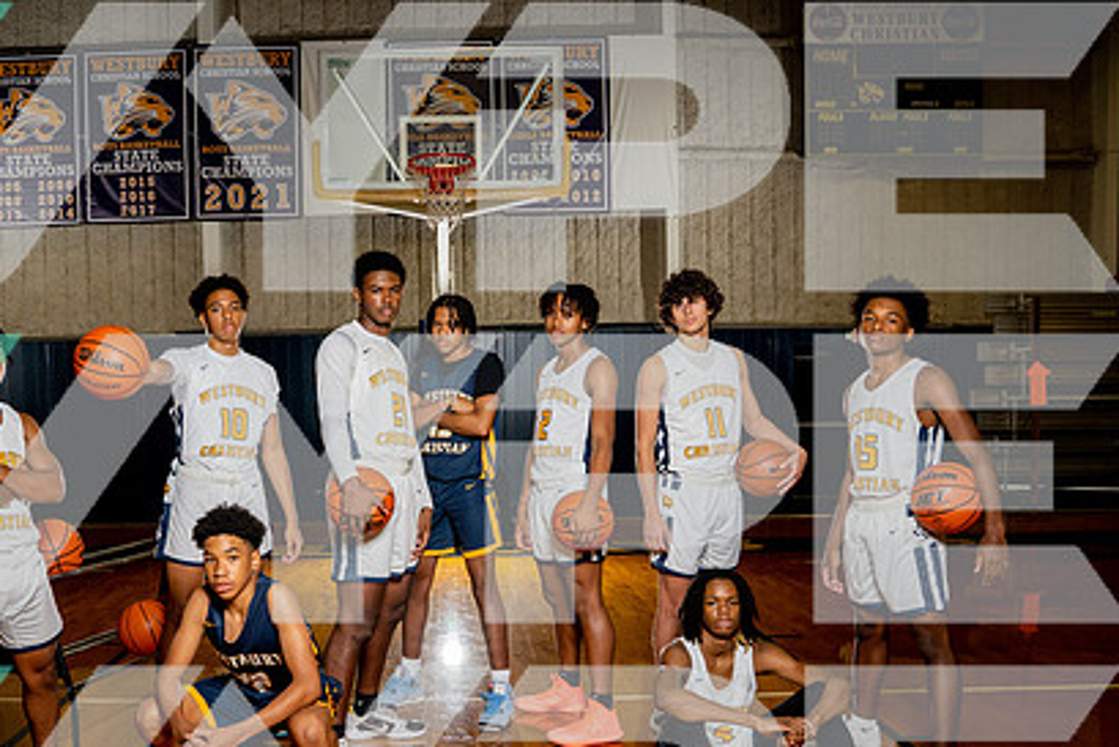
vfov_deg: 38.6
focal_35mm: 34
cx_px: 432
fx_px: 1057
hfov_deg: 55.2
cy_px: 480
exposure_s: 1/250
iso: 800
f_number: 8
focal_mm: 24
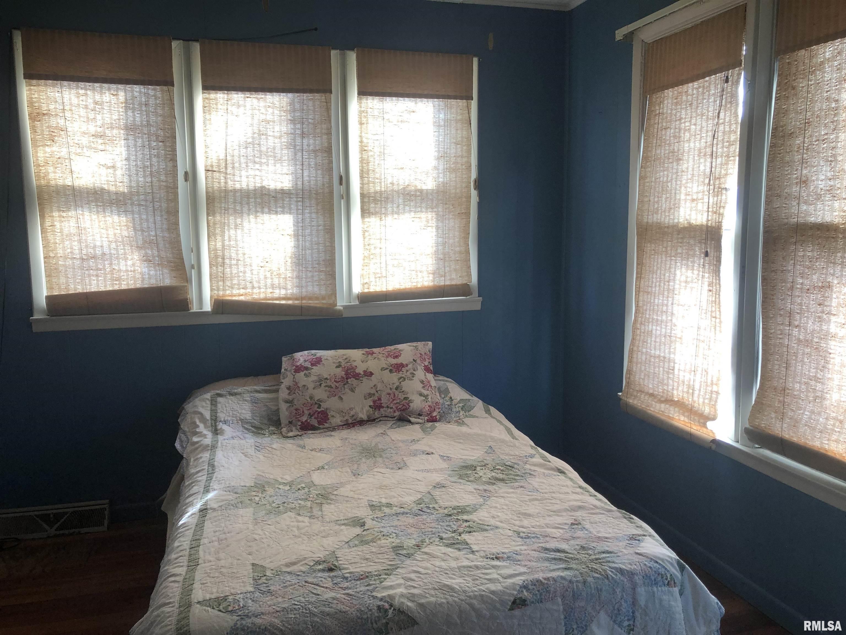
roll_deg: +0.5
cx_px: 423
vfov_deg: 49.7
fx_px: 684
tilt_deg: -7.9
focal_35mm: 28
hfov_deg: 63.4
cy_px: 318
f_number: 1.8
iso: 20
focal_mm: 3.99
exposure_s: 1/40
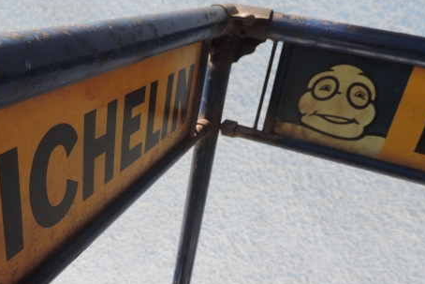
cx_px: 164
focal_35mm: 33
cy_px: 177
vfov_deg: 39.7
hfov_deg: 56.6
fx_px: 390
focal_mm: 4.3
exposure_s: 1/400
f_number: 3
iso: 80
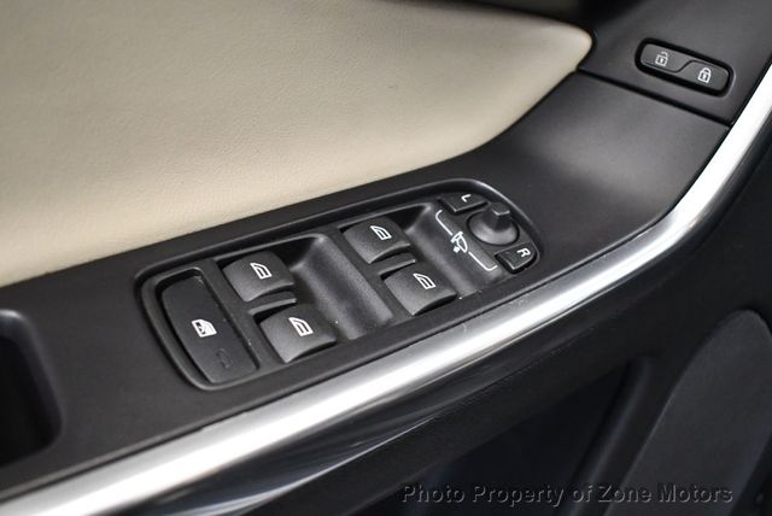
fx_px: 773
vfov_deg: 36.9
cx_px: 386
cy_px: 258
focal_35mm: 36
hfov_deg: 53.1
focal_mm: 18
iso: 3200
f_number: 3.5
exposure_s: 1/80
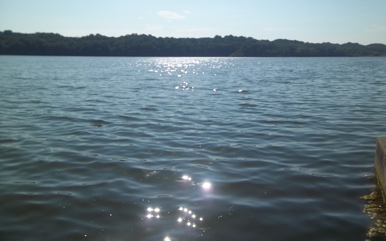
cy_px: 113
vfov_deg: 41.8
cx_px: 192
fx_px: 316
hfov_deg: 62.9
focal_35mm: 30
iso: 64
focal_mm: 5.05
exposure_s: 1/500
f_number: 7.86
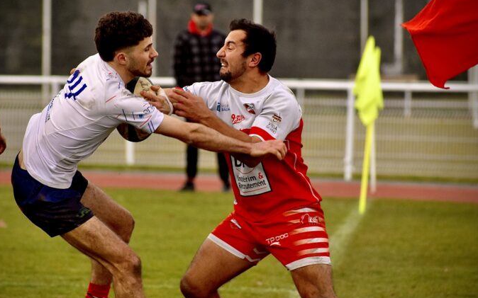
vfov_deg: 2.8
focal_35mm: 472
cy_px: 172
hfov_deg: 4.5
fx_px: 6148
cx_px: 220
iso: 800
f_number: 6
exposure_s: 1/500
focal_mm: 260
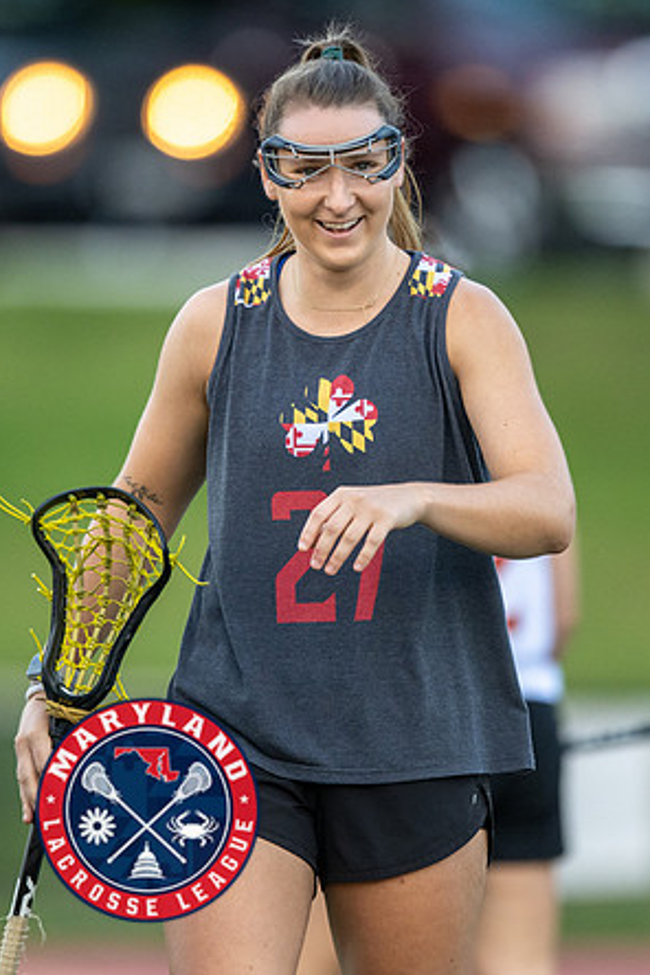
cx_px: 365
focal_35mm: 747
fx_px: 20230
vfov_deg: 2.8
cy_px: 448
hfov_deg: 1.8
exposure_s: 1/1250
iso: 1600
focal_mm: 400
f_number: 2.8
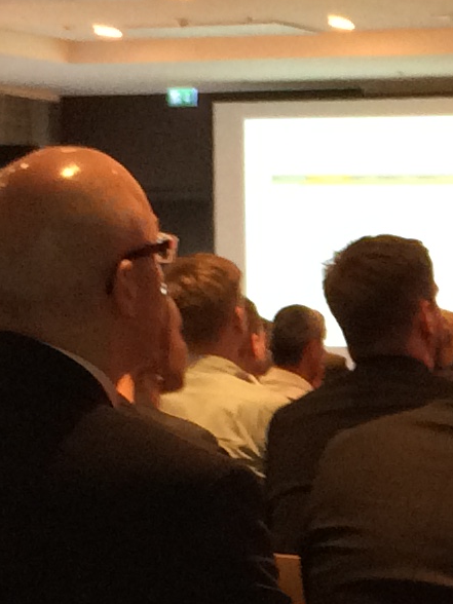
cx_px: 722
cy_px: 663
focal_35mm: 161
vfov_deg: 12.1
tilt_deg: -7.2
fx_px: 2809
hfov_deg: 8.9
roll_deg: -0.4
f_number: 2.2
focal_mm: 4.15
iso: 160
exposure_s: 1/30
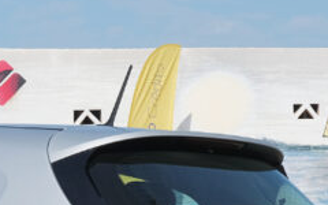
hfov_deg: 8.1
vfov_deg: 5.1
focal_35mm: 257
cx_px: -96
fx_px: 2297
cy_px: 326
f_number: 9
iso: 160
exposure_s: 1/400
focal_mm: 39.6
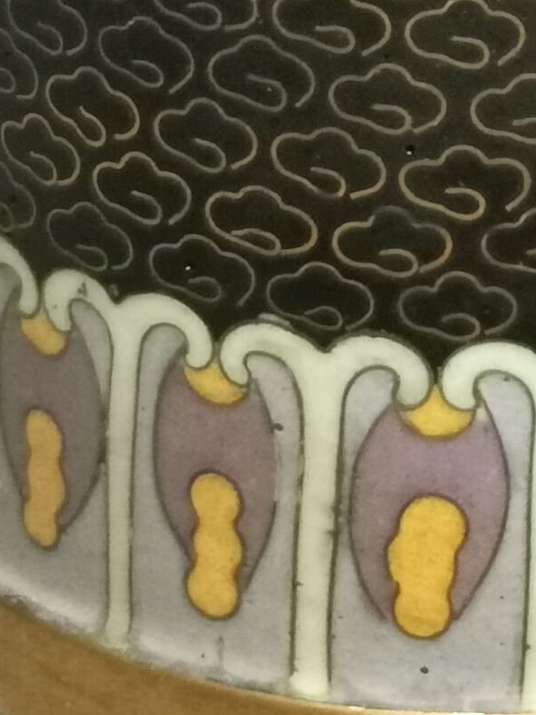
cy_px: -736
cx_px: 528
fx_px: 3777
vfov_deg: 10.0
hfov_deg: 8.1
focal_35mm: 183
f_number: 1.8
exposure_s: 1/50
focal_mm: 5.58
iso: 320
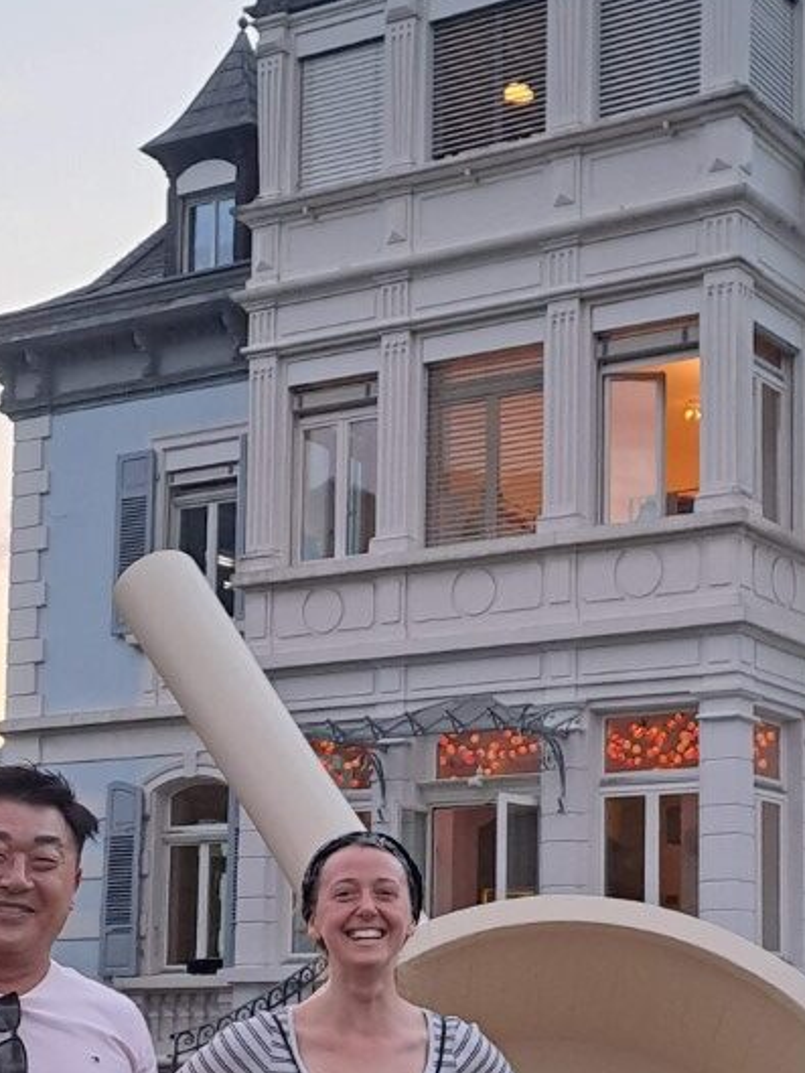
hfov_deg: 21.6
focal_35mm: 68
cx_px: 529
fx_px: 2108
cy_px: 819
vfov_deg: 28.1
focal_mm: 4.65
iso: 125
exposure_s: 1/50
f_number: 1.8
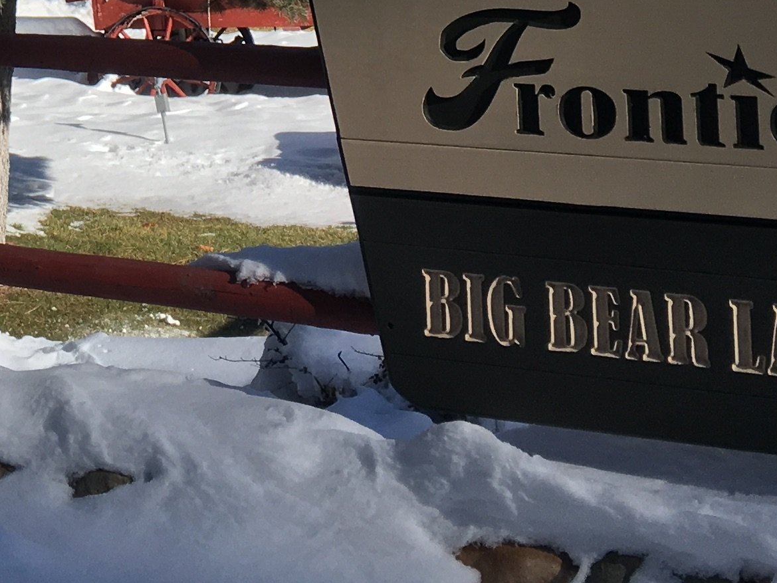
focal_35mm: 100
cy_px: -411
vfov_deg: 13.5
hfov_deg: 18.7
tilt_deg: +4.5
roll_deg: +0.4
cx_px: -139
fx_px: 2245
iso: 25
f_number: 2.2
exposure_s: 1/1570
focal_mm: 4.15
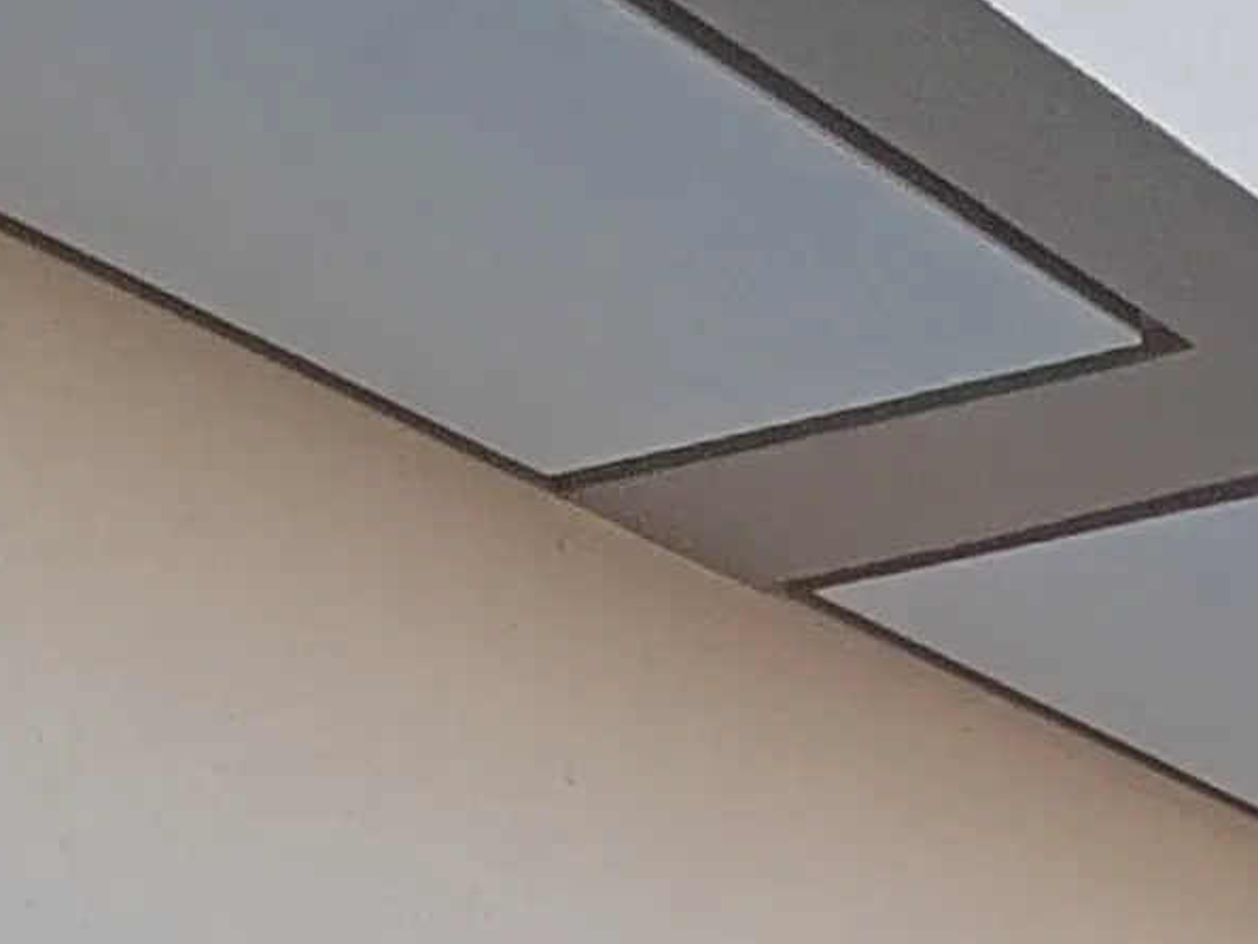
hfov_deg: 16.7
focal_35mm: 88
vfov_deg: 13.5
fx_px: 3199
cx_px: 2520
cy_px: 2083
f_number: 2.2
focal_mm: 1.65
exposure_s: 1/120
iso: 64
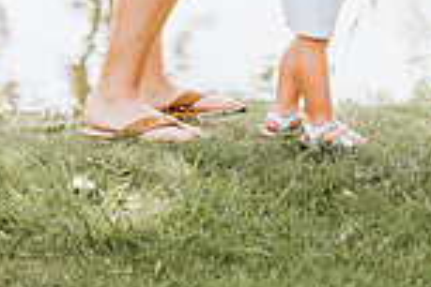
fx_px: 2993
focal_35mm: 250
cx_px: 352
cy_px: -326
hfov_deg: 8.2
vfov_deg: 5.4
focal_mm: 85
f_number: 2.8
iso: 160
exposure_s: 1/500
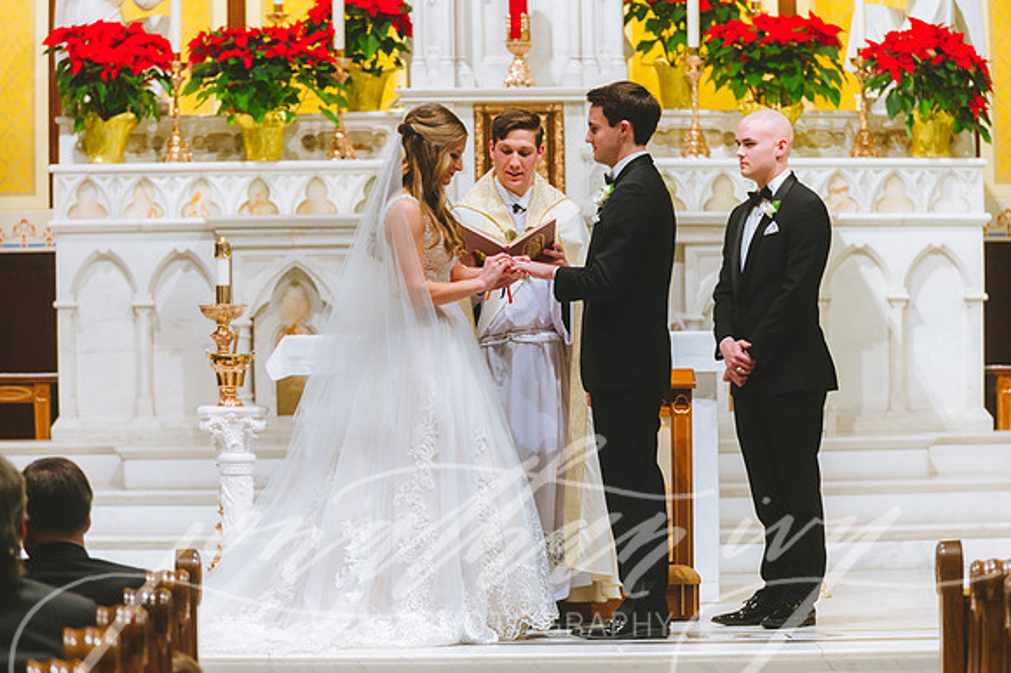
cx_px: 506
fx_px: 5613
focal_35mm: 200
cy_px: 336
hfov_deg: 10.3
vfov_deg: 6.9
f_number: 3.5
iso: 2500
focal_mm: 200
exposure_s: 1/200
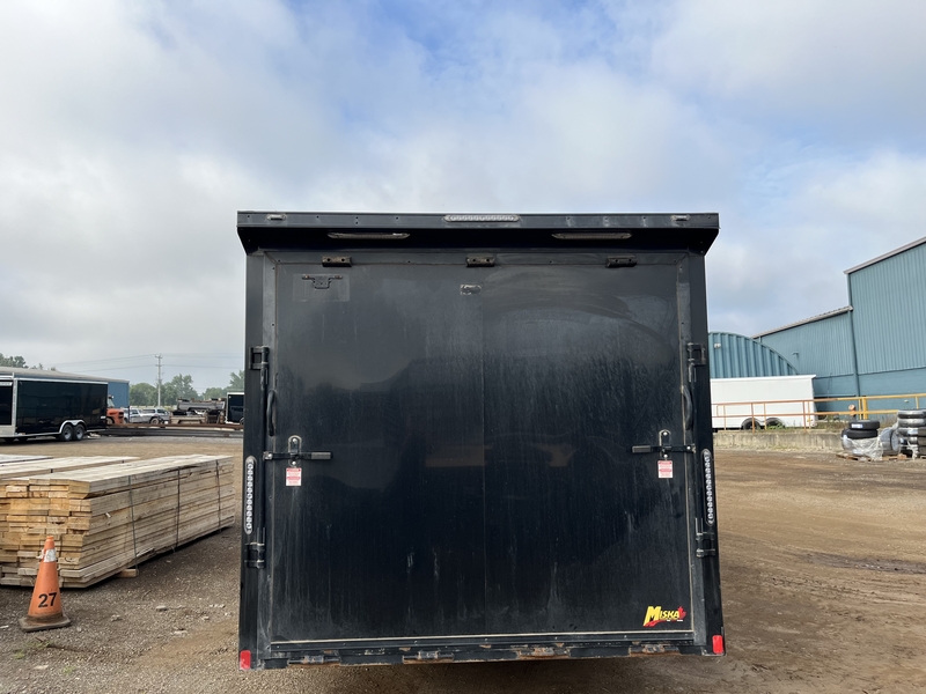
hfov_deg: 67.3
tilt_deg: +5.9
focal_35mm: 26
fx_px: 696
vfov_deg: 53.1
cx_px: 463
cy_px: 347
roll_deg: +2.9
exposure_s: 1/2062
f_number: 1.6
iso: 50
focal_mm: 5.1
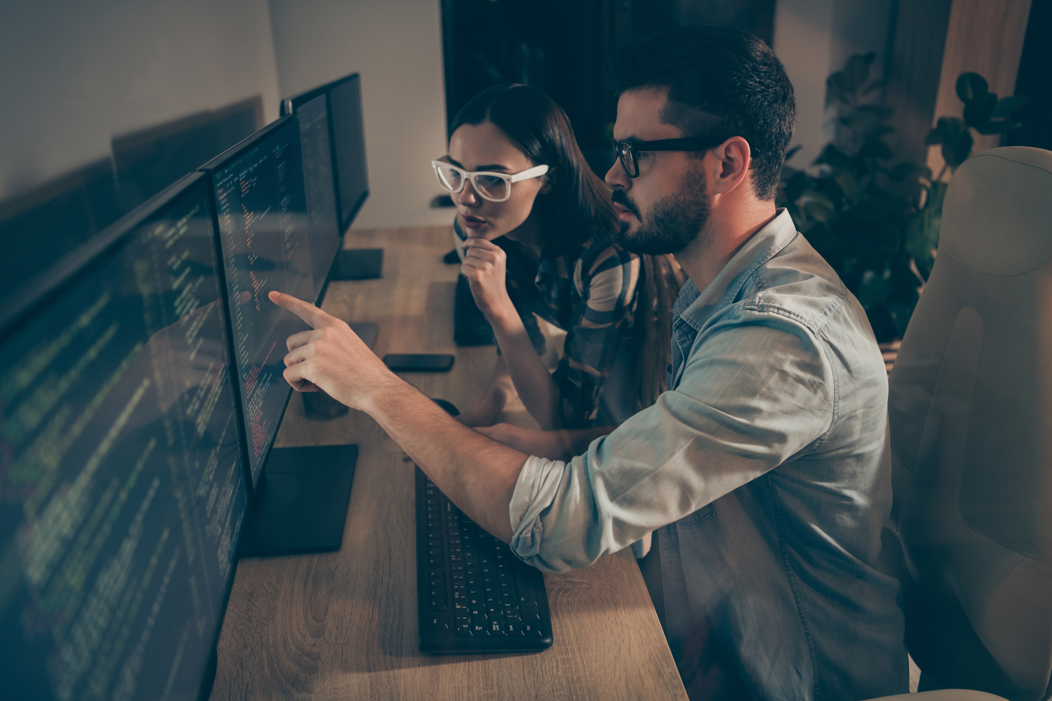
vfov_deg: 42.3
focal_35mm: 31
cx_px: 526
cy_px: 350
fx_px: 906
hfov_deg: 60.3
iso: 640
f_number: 2.8
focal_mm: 31
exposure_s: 1/30
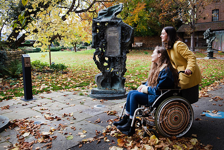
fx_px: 212
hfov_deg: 55.8
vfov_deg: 38.9
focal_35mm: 34
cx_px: 112
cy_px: 75
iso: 400
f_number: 5
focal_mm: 34
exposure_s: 1/320
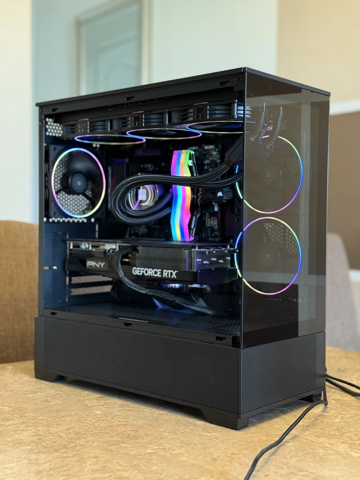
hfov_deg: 30.3
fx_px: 666
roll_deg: -1.3
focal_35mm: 48
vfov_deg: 39.7
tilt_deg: -1.1
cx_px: 180
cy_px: 240
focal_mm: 6.76
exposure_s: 1/40
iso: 320
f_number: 1.78
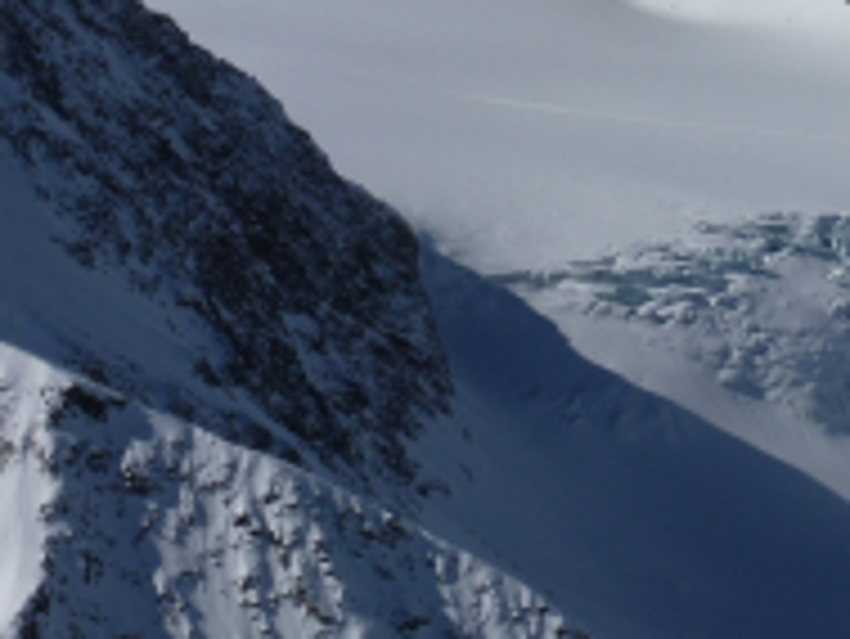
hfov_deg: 14.4
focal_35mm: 135
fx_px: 3317
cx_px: 796
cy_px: 243
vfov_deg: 11.0
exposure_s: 1/1300
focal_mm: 12.7
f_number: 6.3
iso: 100
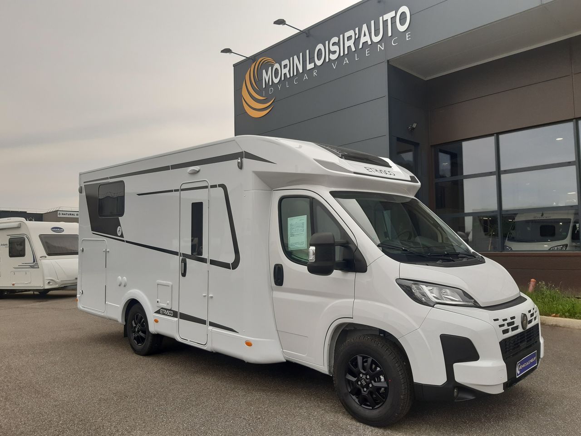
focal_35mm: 26
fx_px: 436
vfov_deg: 53.1
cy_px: 218
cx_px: 290
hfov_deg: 67.3
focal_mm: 3.92
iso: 40
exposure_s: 1/945
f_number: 1.7
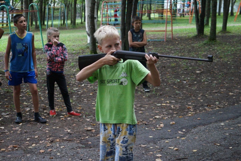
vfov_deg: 18.2
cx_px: 120
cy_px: 80
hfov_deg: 27.0
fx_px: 502
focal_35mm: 75
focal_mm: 50
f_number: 5.6
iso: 3200
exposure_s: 1/400
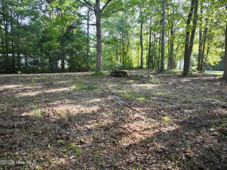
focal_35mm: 24
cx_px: 114
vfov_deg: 56.8
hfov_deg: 71.6
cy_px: 85
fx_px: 157
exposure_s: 1/15
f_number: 2.8
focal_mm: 12.29
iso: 330
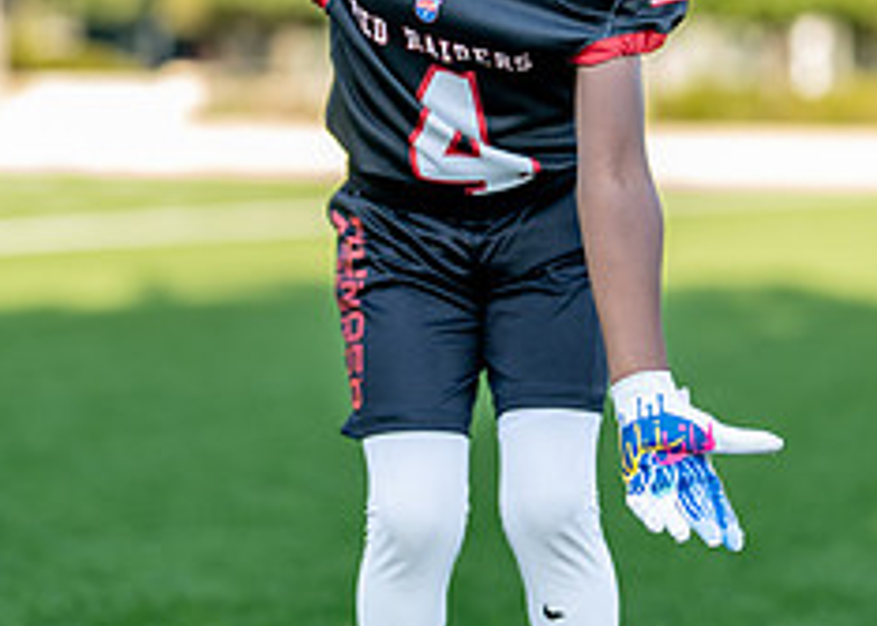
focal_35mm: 130
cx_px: 468
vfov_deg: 11.0
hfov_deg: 15.4
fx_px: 3237
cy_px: 229
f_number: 1.2
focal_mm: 50
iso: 100
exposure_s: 1/1000
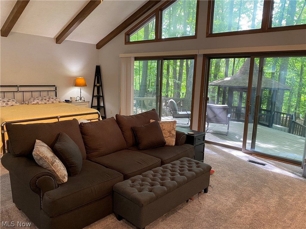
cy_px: 114
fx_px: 230
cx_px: 153
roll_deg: -2.4
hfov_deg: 67.3
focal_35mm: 26
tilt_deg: -9.3
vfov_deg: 53.1
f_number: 1.8
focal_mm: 4.25
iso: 250
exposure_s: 1/60
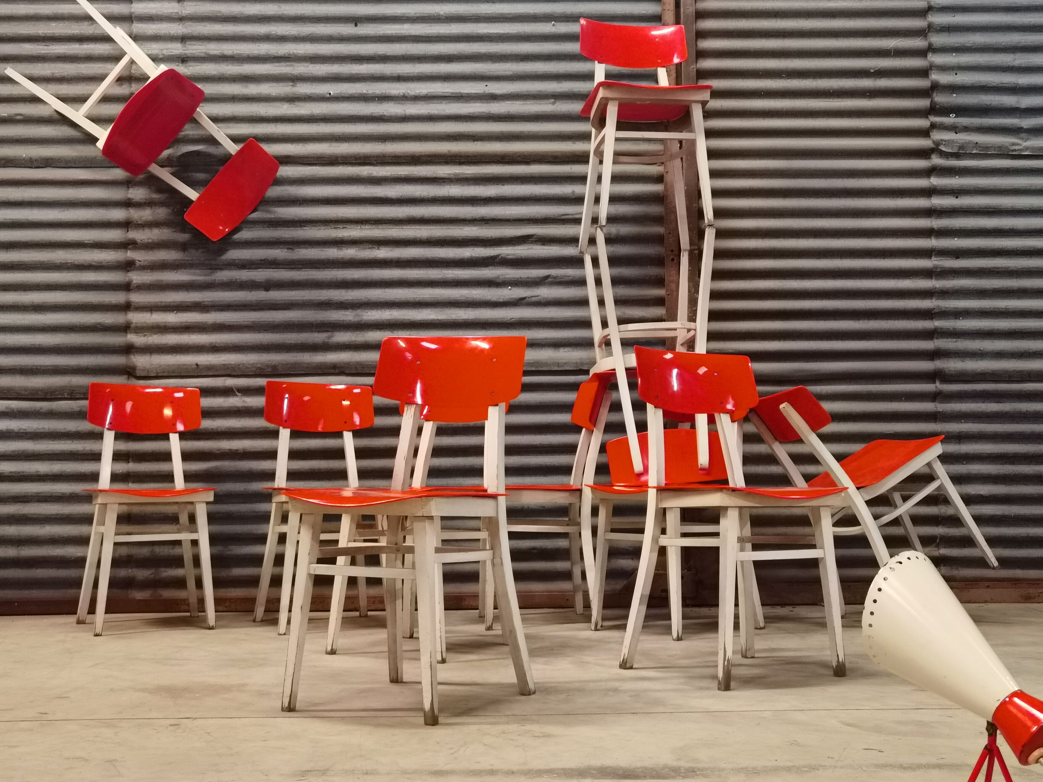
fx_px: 1145
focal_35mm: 38
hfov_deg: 48.9
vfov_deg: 37.7
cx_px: 555
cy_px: 410
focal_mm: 6.71
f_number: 1.9
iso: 500
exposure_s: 1/25
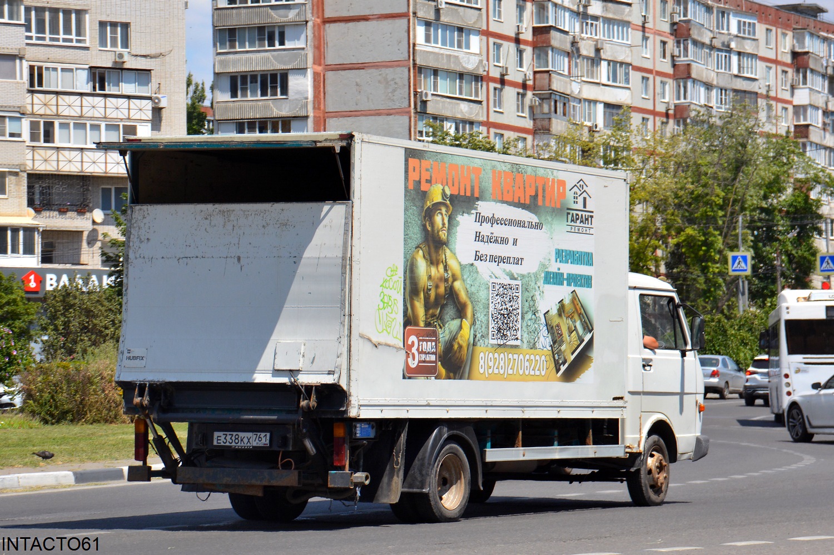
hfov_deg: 18.2
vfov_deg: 12.2
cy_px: 278
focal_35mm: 112
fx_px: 2604
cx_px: 417
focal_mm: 75
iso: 400
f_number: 7.1
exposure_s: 1/1600
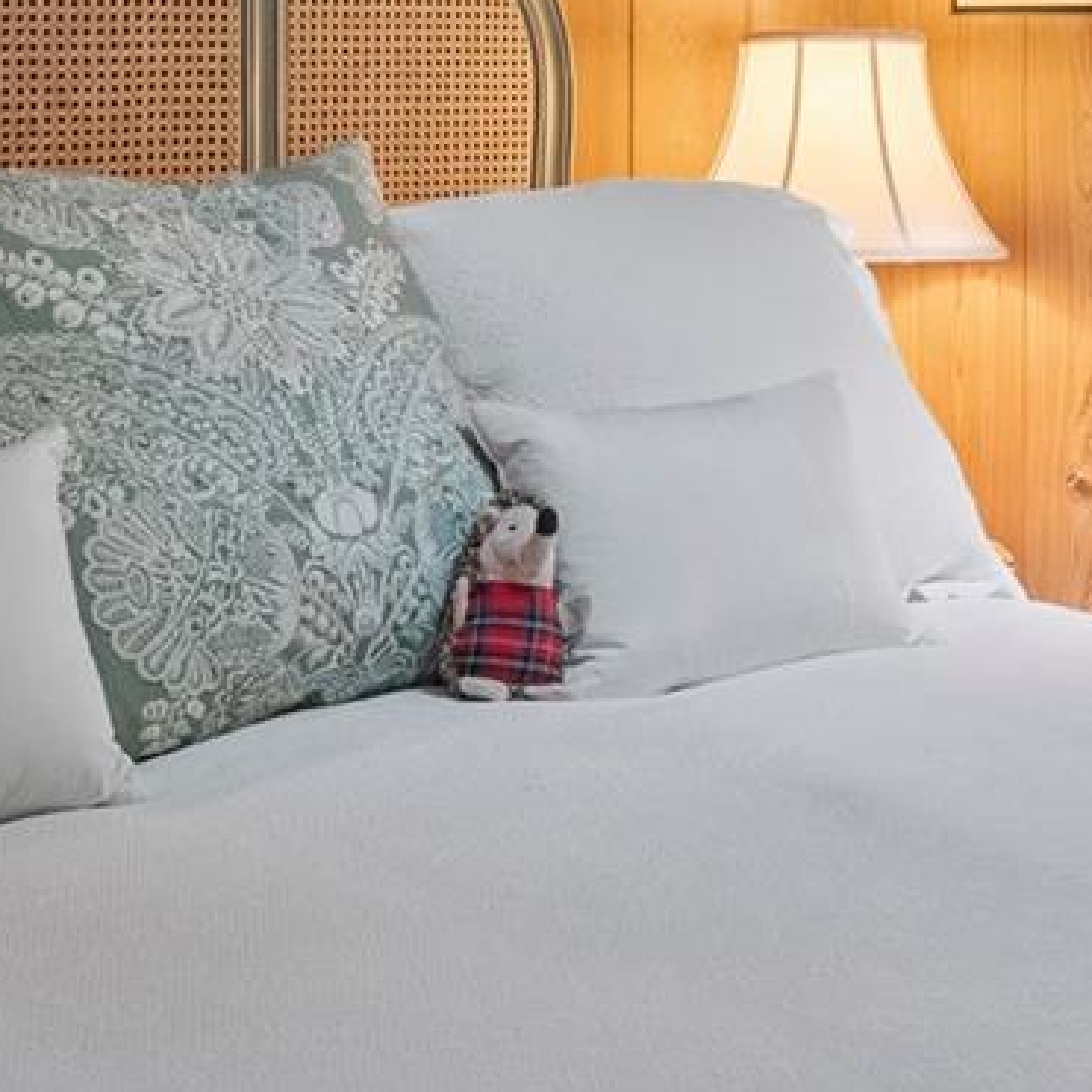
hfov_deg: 21.2
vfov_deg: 21.9
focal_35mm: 77
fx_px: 2748
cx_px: 1230
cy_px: 79
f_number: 8
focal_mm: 21
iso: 640
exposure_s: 1/2
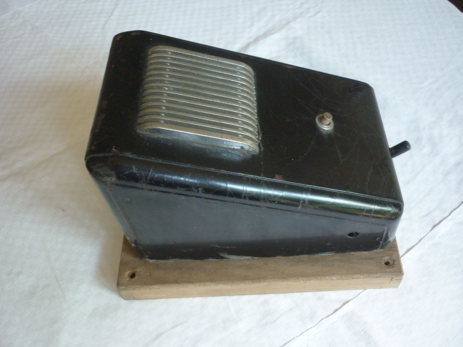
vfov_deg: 42.9
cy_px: 174
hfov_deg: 55.4
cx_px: 232
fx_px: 441
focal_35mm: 33
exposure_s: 1/15
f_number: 2.8
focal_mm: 5.5
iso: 400
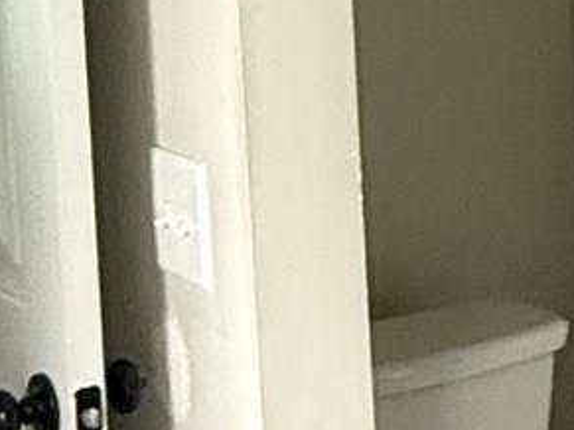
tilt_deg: -3.2
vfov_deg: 13.0
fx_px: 1840
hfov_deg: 17.3
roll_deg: +1.6
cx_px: 598
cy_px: -87
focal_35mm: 111
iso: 320
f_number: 2.2
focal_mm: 2.22
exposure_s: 1/64
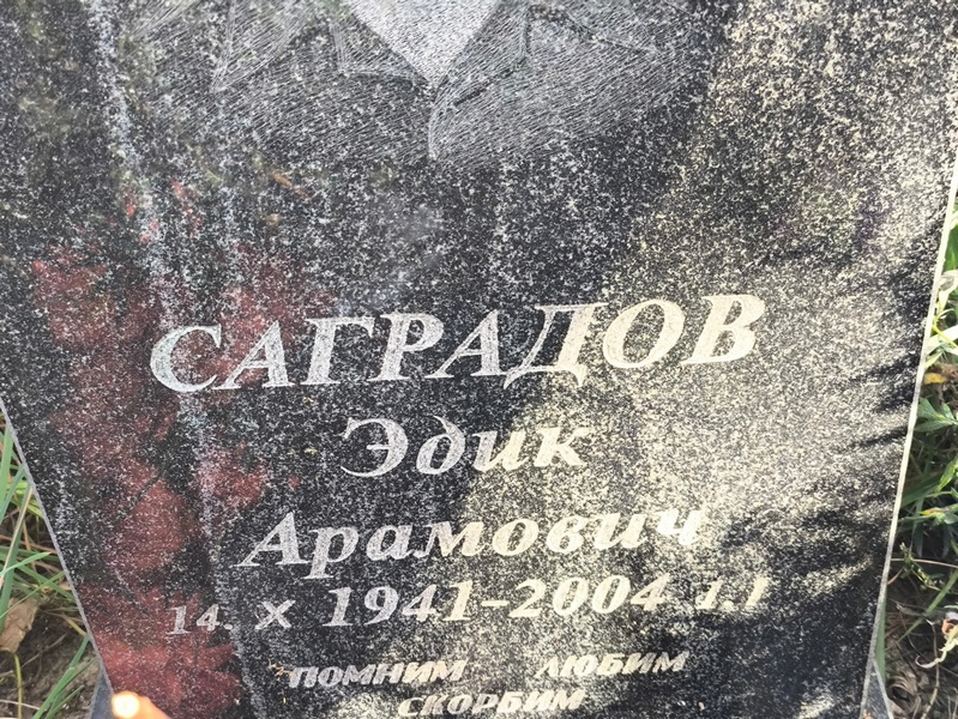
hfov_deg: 38.2
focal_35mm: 50
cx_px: 479
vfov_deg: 29.1
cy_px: 360
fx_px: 1384
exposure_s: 1/60
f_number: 1.7
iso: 64
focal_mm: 4.71
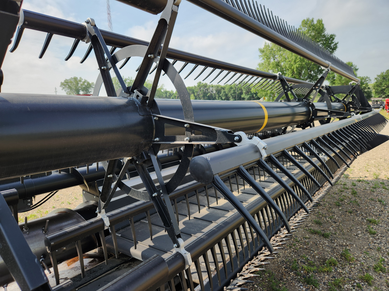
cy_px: 146
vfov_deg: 58.9
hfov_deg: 73.9
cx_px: 194
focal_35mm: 23
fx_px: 258
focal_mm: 5.4
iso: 20
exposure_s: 1/829
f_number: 1.8
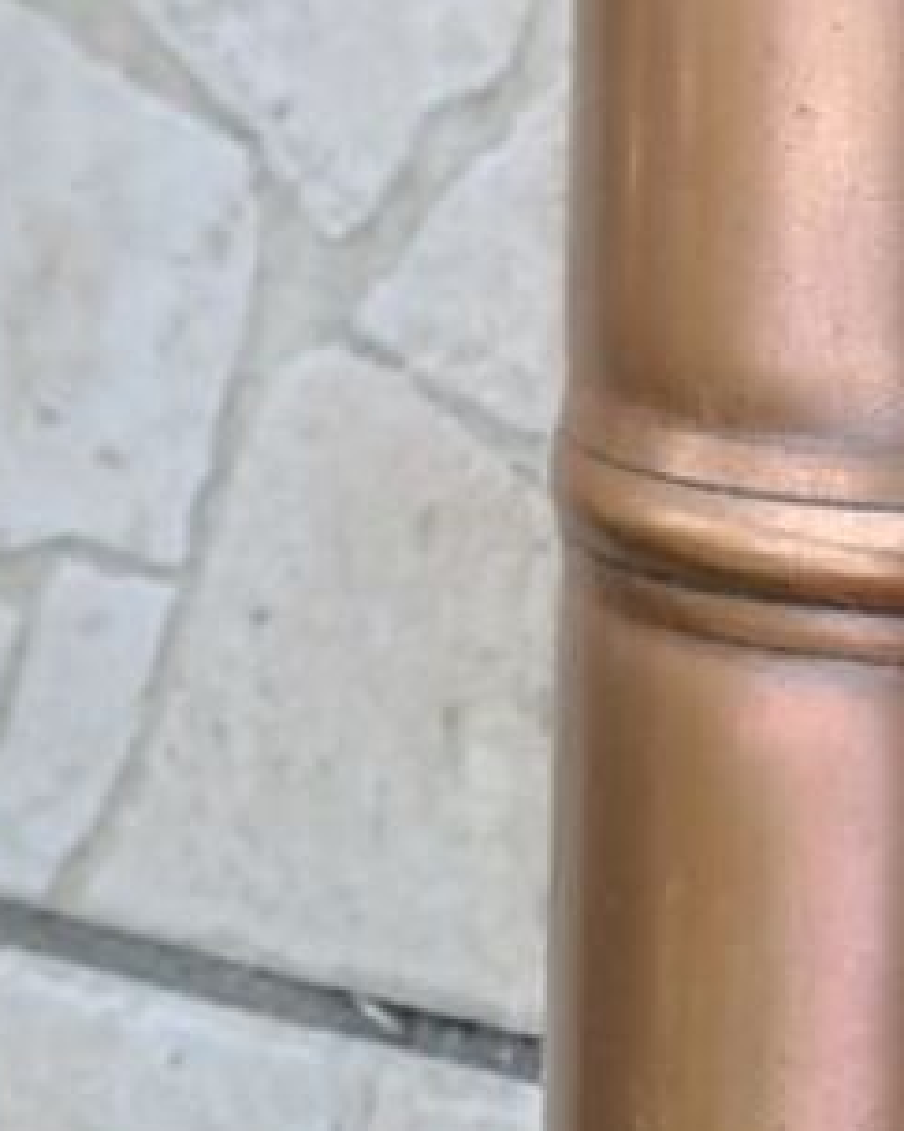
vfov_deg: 17.1
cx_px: 1574
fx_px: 3580
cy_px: -266
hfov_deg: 13.1
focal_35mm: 107
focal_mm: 4.65
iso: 50
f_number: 1.8
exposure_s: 1/50
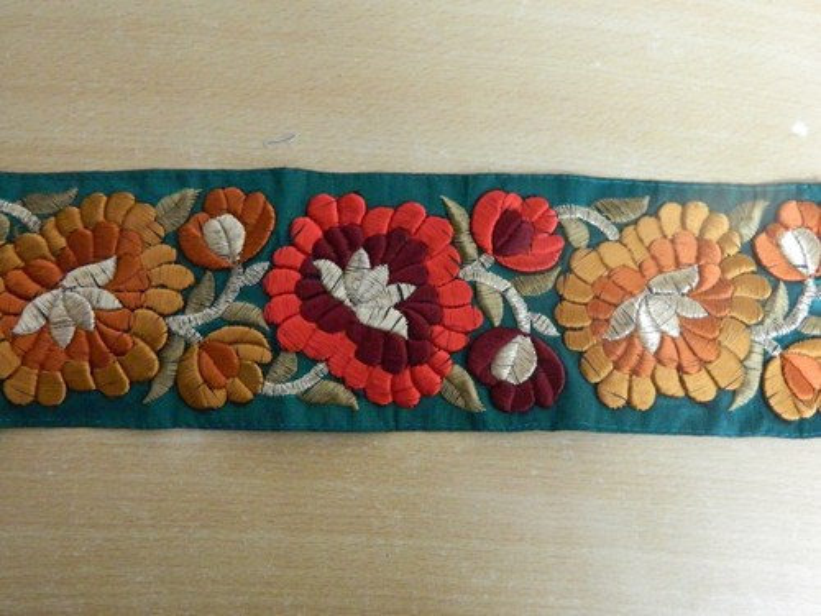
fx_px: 735
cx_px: 410
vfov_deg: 45.4
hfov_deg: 58.4
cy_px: 308
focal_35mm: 31
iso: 800
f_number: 3.2
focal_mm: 5.6
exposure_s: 1/4
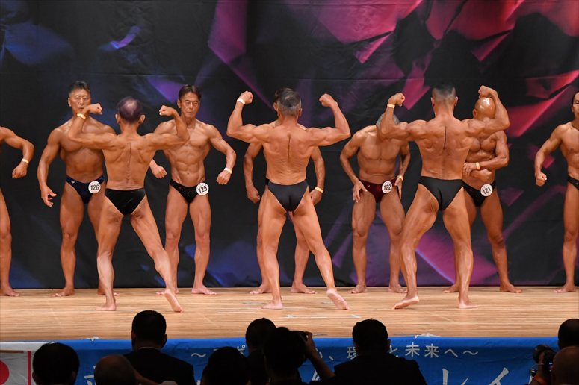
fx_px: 3247
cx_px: 290
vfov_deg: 6.8
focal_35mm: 202
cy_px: 192
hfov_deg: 10.2
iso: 5000
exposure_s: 1/400
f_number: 5.6
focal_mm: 135
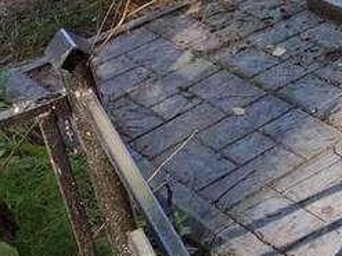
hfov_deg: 15.8
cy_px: -44
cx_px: 597
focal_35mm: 108
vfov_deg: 13.4
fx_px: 1067
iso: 112
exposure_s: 1/217
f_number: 1.75
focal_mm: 4.77
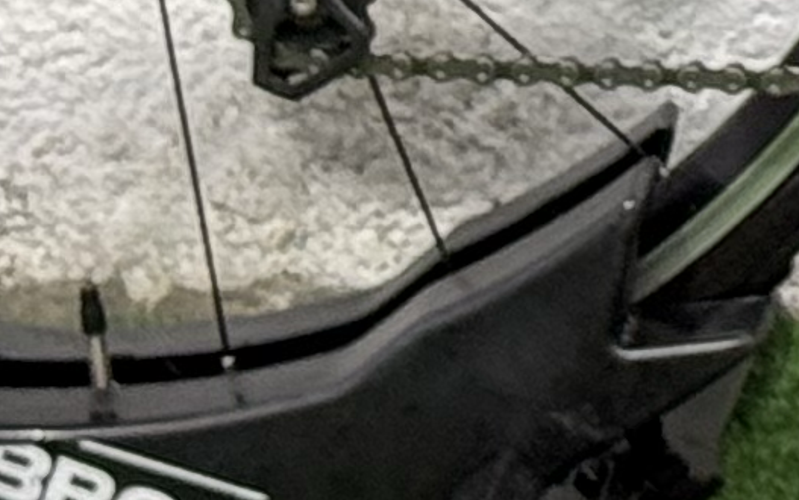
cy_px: -1461
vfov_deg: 3.2
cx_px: 1715
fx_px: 8475
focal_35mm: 389
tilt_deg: -9.8
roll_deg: -0.7
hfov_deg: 5.3
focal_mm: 6.76
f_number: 1.78
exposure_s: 1/60
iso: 160
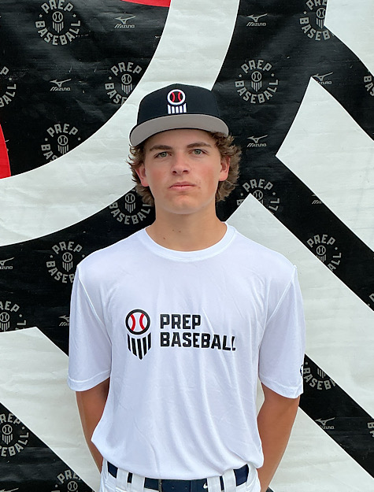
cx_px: 187
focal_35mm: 29
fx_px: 414
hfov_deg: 48.6
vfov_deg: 61.4
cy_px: 246
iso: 25
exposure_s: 1/586
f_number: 1.8
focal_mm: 3
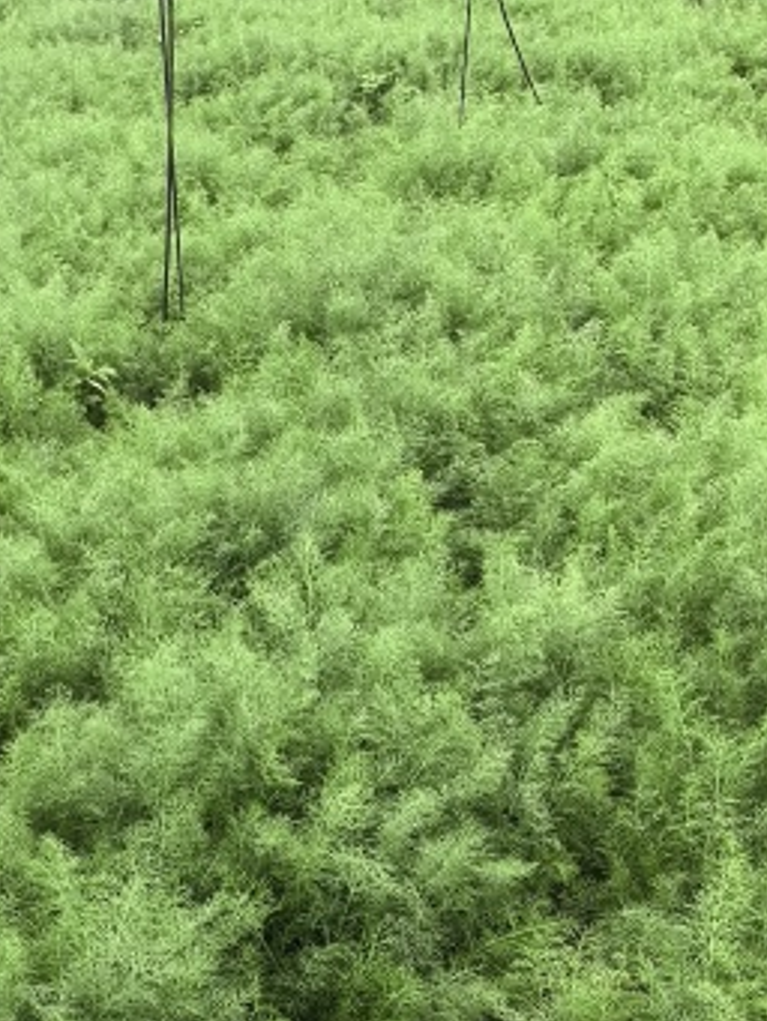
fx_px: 2126
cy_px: 1355
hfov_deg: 20.4
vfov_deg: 23.6
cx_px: 243
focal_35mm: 72
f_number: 2.2
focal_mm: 1.95
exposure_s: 1/189
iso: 50
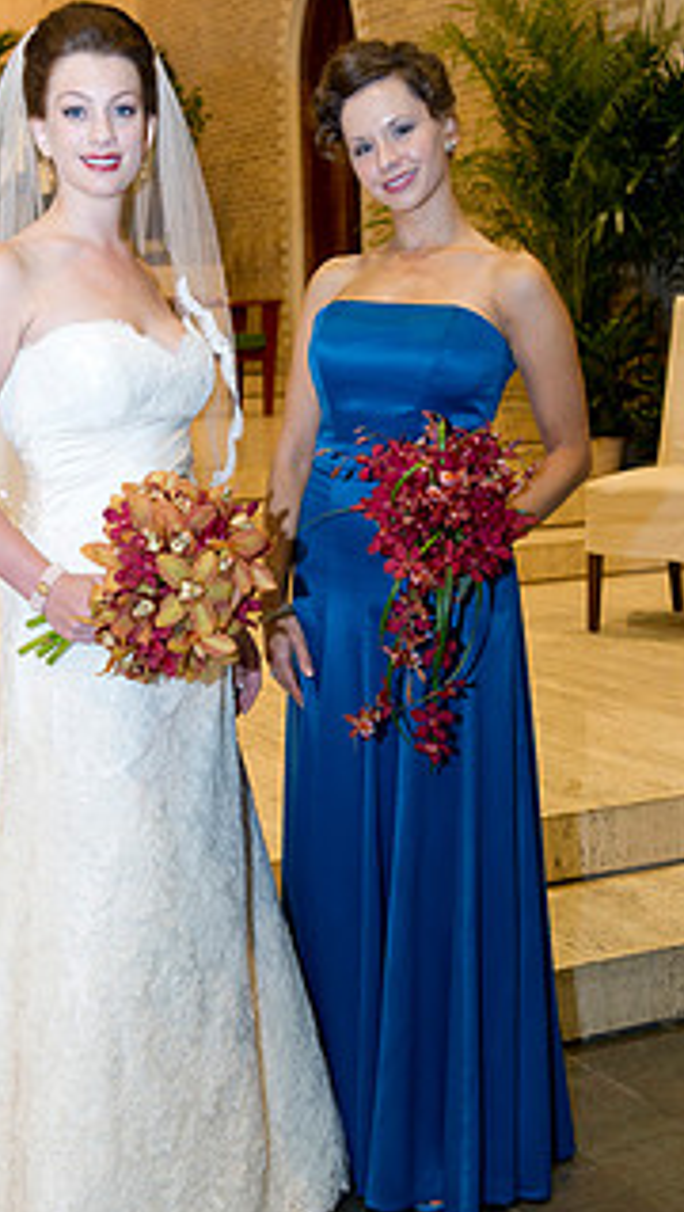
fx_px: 1898
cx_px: 283
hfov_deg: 20.4
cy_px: 566
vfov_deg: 35.4
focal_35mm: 59
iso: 800
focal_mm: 40
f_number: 4.5
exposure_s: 1/60
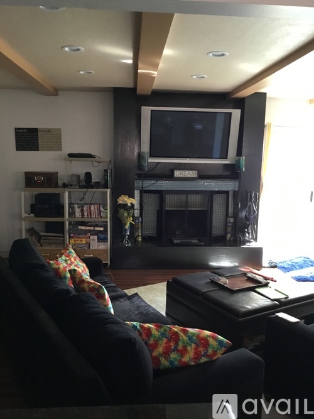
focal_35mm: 31
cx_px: 157
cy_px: 210
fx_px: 375
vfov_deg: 58.4
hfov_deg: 45.4
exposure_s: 1/30
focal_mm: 3.3
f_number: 2.4
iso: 200
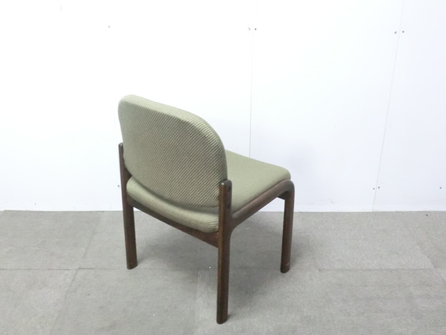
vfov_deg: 37.7
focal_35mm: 38
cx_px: 223
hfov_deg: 49.0
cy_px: 168
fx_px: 490
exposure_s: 1/20
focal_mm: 6.9
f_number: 3.9
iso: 800
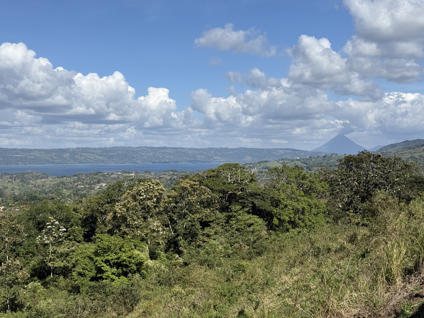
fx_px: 588
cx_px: 212
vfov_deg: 30.3
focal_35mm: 48
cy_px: 159
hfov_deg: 39.7
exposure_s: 1/7874
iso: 64
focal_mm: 6.76
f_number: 1.78
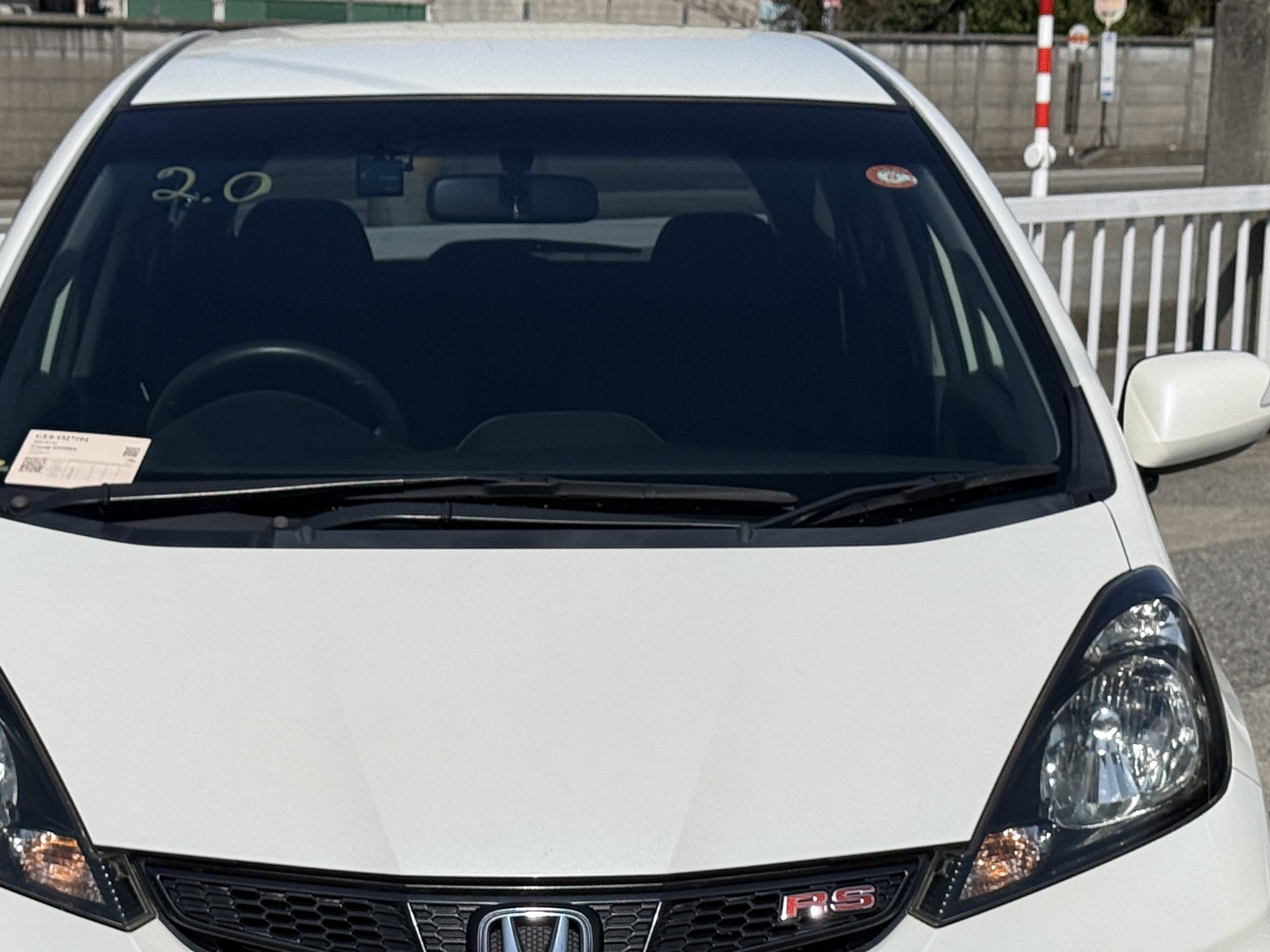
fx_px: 3559
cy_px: 754
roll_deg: -1.4
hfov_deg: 20.2
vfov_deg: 15.2
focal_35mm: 97
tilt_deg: -11.4
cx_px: 540
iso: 50
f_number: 1.78
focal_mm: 6.76
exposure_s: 1/11364
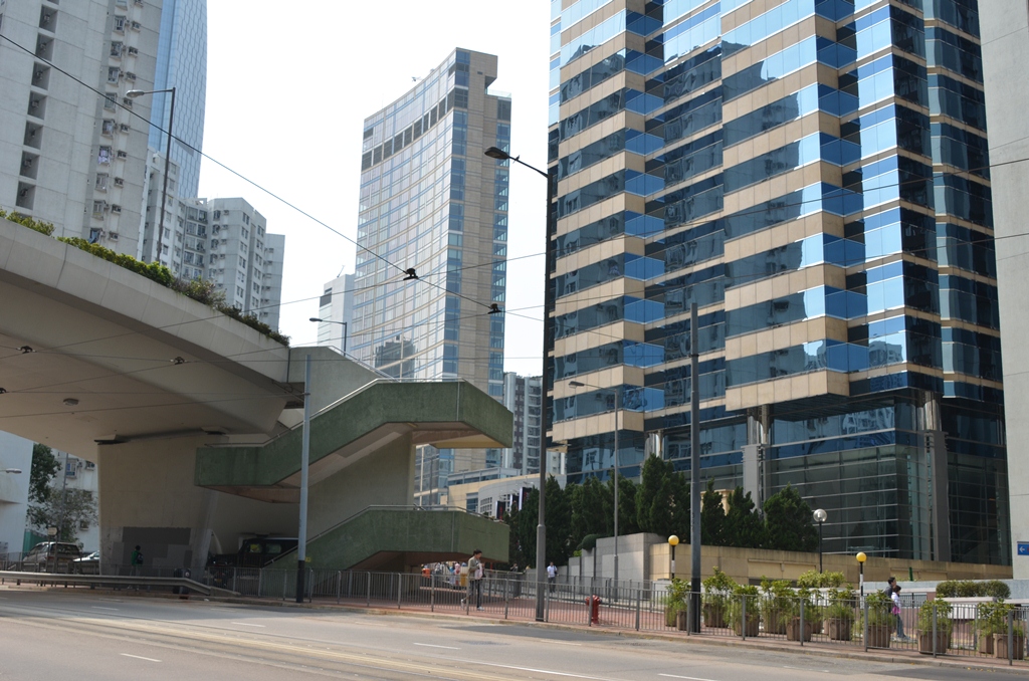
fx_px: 1198
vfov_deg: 31.7
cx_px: 514
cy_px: 340
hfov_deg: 46.5
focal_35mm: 42
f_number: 8
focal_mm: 28
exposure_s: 1/250
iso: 125
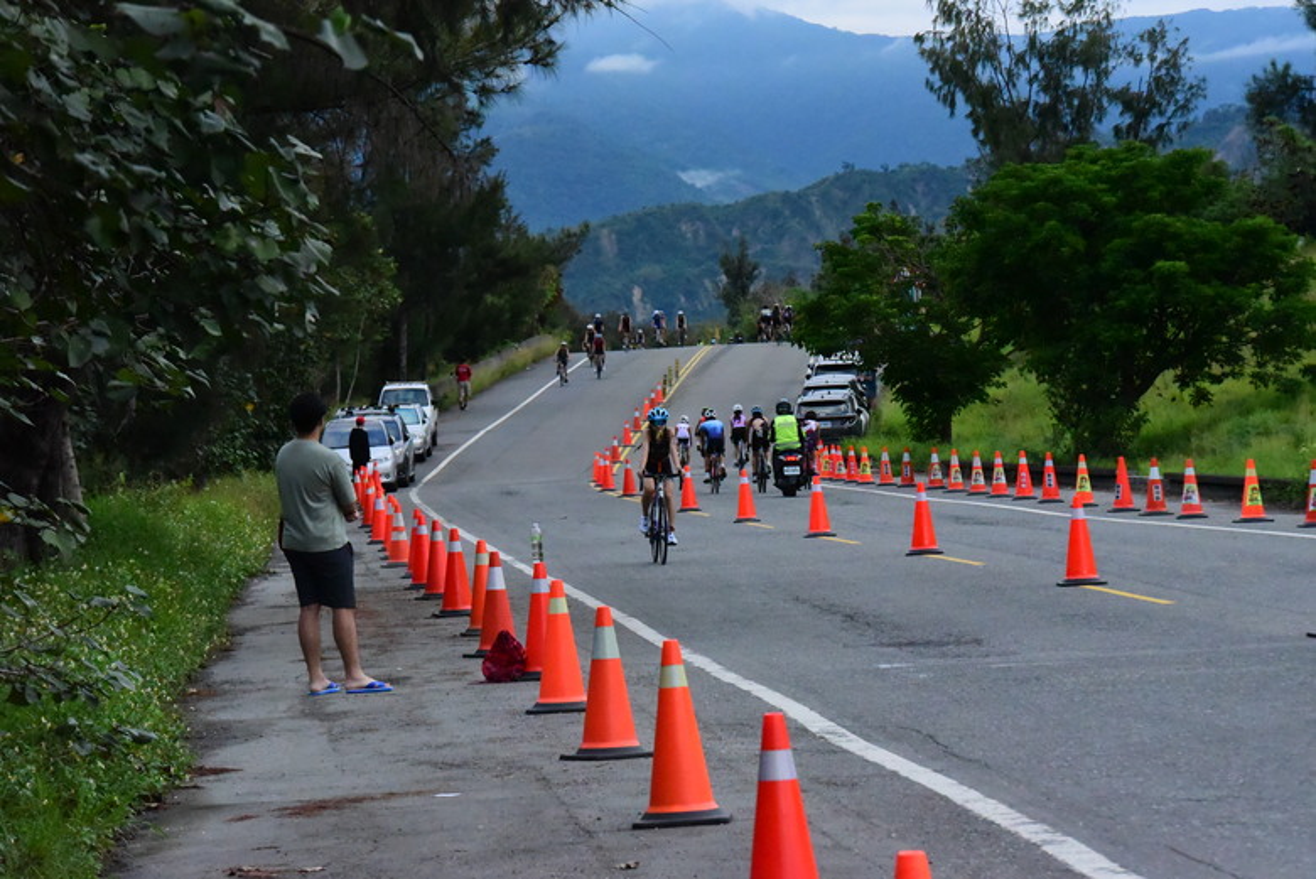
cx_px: 658
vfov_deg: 9.5
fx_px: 5303
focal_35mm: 145
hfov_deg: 14.1
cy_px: 440
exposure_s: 1/4000
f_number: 11
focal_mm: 145
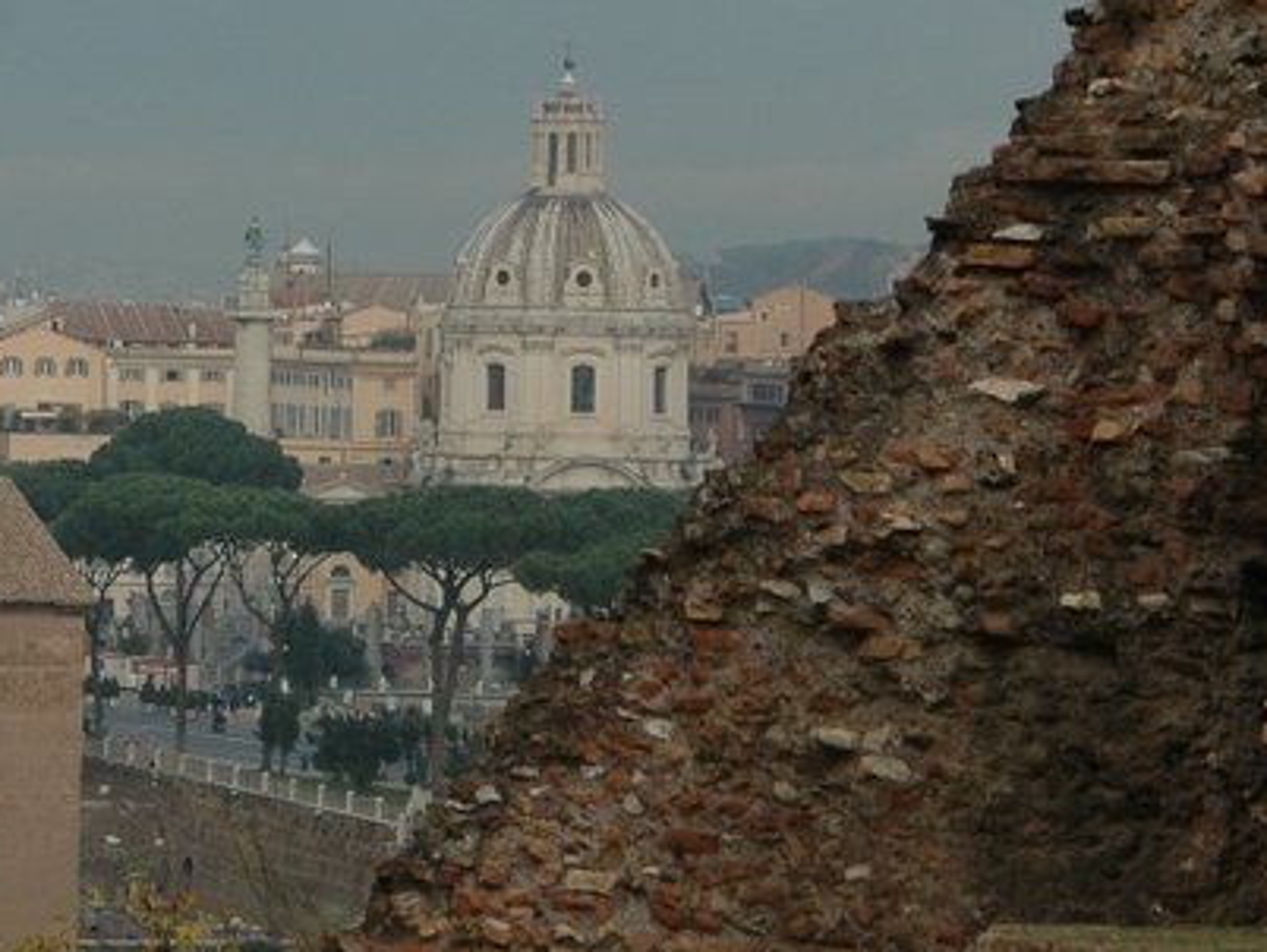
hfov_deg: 10.9
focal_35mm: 179
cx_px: -173
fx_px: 6556
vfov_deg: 8.3
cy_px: 214
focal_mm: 50
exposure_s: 1/200
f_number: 7.1
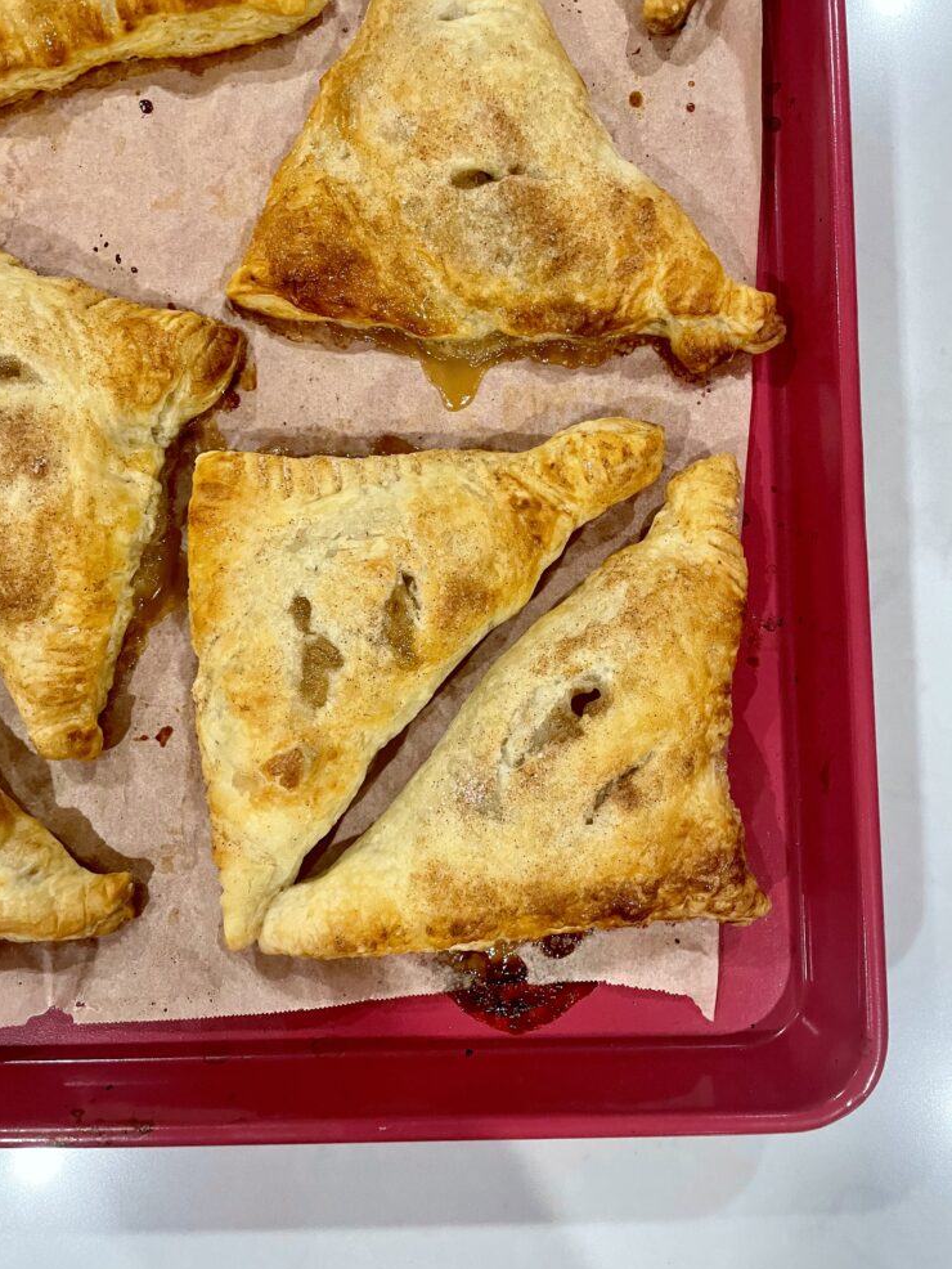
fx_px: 990
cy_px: 616
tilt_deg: -85.8
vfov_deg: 65.3
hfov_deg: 51.4
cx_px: 489
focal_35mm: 27
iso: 250
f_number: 1.6
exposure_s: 1/60
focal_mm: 4.2
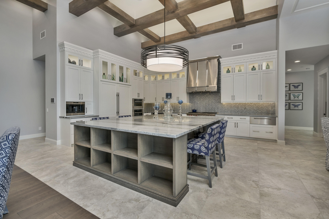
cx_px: 164
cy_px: 110
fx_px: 146
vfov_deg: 73.8
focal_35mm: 16
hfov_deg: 96.7
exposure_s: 1/3
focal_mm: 16
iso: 100
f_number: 8
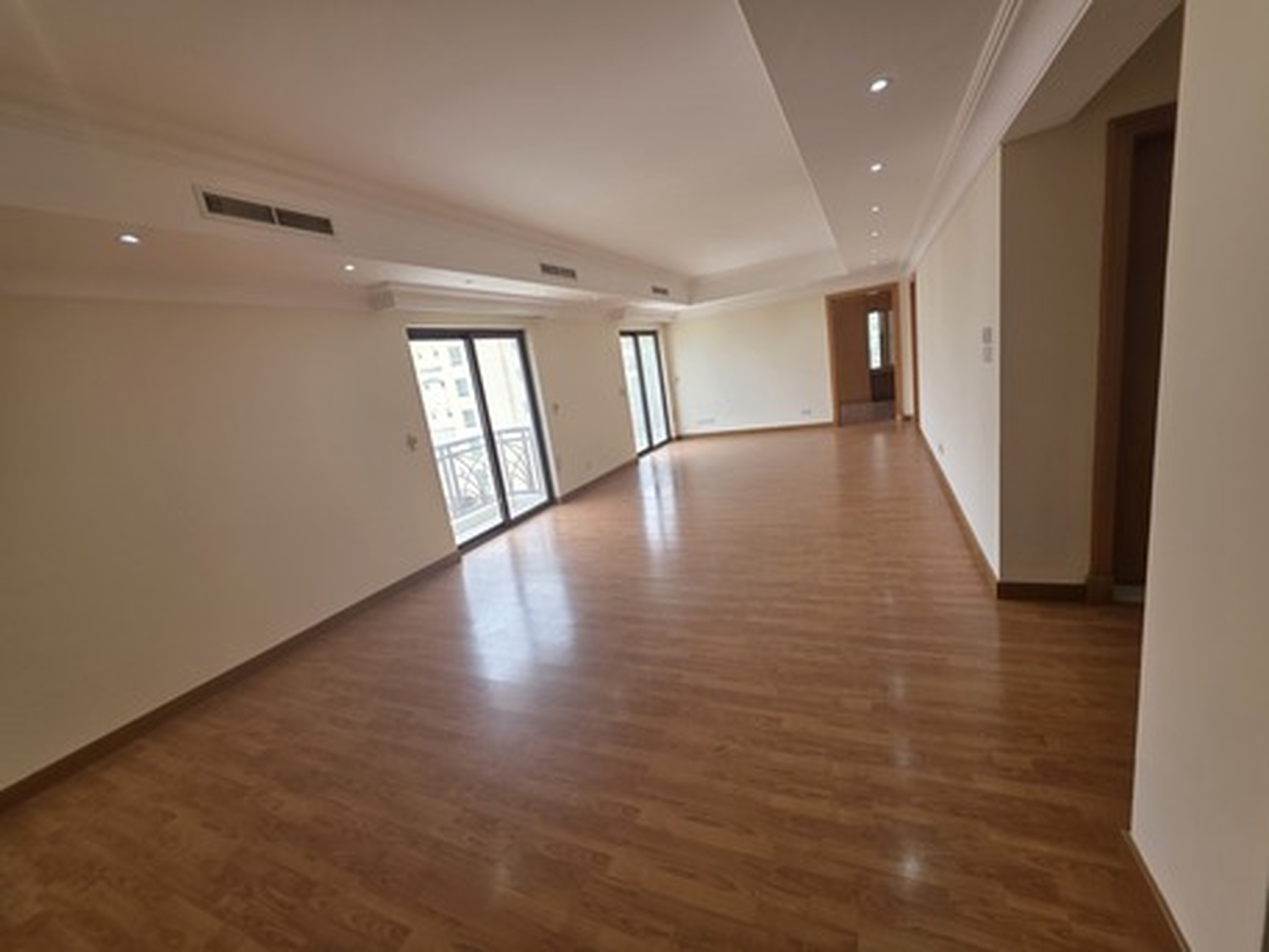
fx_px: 477
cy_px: 476
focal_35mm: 13
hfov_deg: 106.2
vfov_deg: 89.9
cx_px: 634
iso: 25
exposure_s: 1/120
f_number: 1.9
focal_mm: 2.2
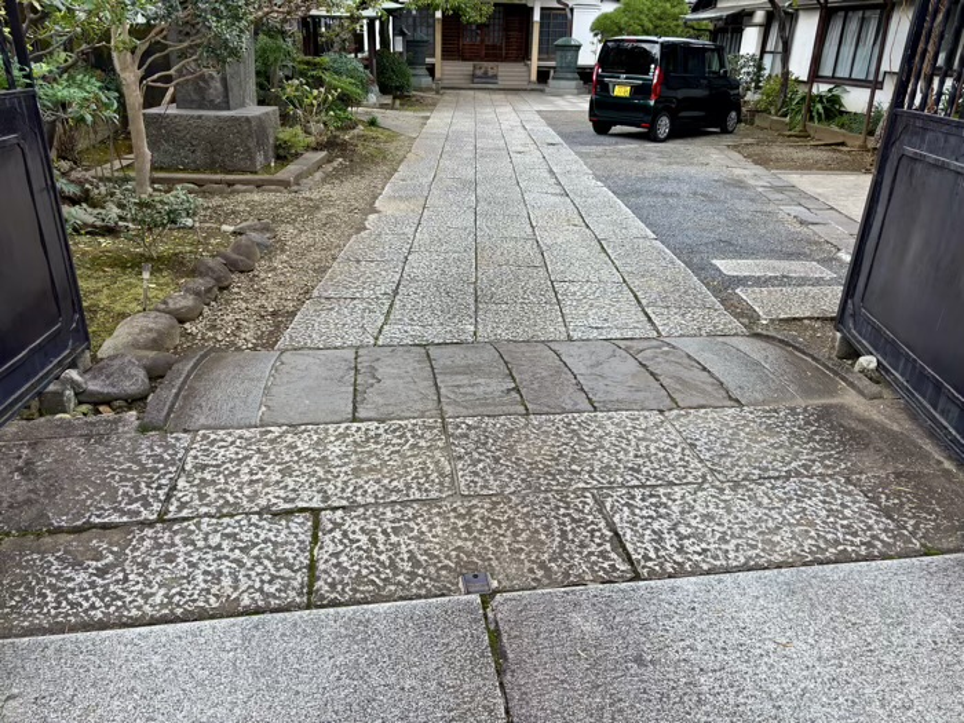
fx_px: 724
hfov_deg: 67.3
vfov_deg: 53.1
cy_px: 362
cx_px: 482
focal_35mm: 26
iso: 50
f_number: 1.6
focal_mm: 5.96
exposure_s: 1/1047
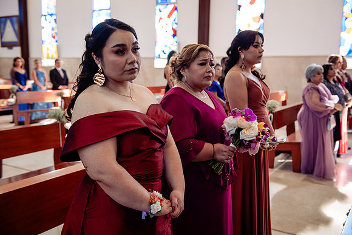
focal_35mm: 38
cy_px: 118
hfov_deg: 50.7
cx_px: 176
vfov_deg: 35.1
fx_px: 372
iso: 400
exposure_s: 1/100
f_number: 4
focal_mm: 38
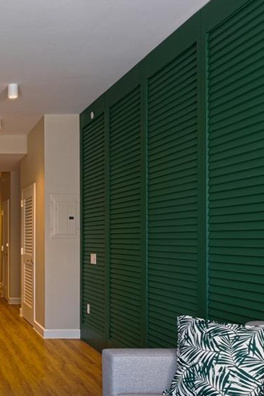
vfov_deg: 49.3
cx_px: -63
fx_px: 429
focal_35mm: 39
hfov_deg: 29.0
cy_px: 232
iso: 320
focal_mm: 14
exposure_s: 1/1.25
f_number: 10
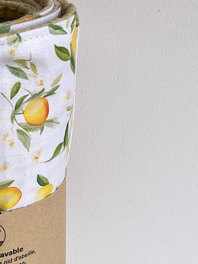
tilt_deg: -35.2
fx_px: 503
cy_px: 233
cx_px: 4
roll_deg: +1.9
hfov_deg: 21.5
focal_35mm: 66
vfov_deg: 28.4
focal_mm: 3
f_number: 1.8
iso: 16
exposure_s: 1/257
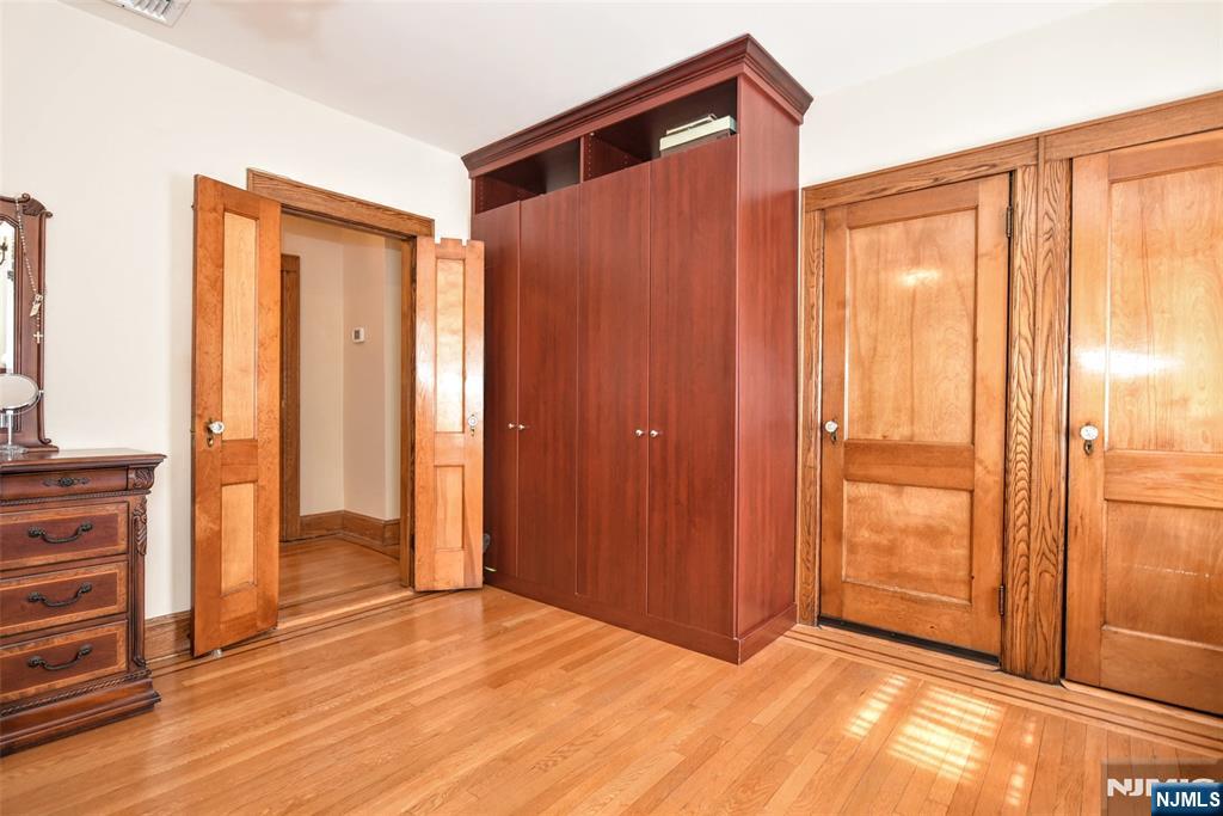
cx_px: 612
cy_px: 408
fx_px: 612
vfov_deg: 67.4
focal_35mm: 18
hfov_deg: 90.0
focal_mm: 18
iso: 800
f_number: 2.8
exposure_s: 1/60
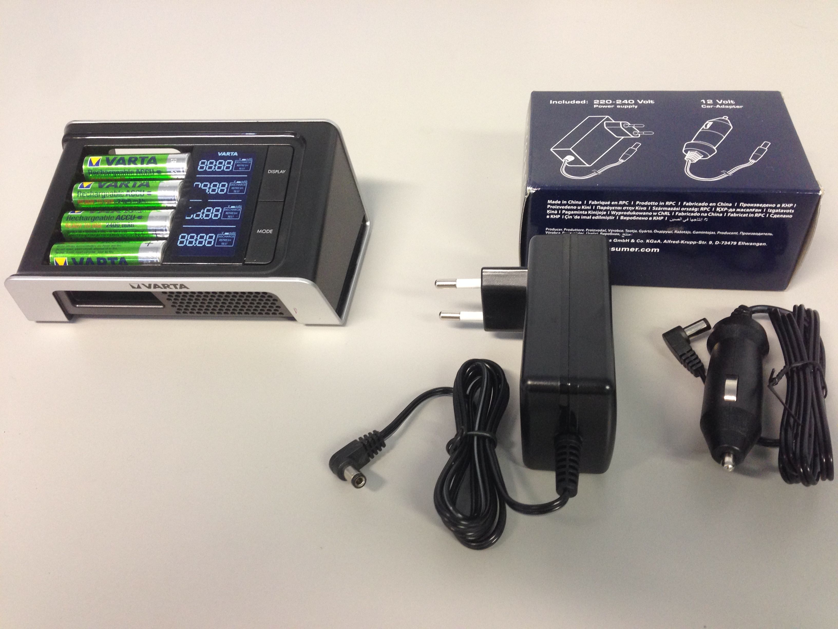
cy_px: 314
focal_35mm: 33
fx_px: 799
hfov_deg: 55.4
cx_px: 419
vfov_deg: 42.9
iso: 125
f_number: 2.4
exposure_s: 1/20
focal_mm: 4.12
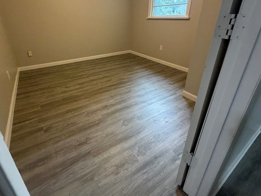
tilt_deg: -22.3
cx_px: 123
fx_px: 136
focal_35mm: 18
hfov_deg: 87.7
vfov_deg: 70.6
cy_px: 75
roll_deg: +0.2
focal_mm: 2.22
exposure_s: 1/60
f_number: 2.2
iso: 400
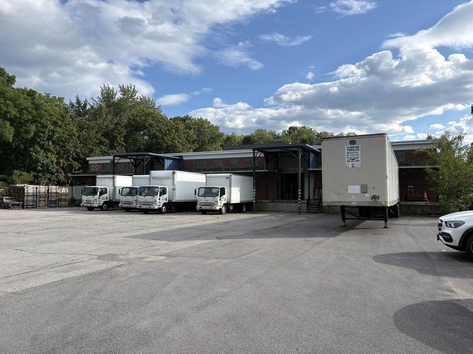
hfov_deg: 67.3
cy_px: 177
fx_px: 355
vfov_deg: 53.1
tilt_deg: +2.9
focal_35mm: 26
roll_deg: +0.3
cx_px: 236
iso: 50
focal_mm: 5.96
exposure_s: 1/2538
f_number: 1.6
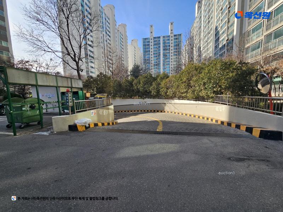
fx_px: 106
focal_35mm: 13
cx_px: 142
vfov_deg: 89.9
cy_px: 106
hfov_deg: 106.2
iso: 50
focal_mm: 2.2
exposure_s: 1/981
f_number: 2.2
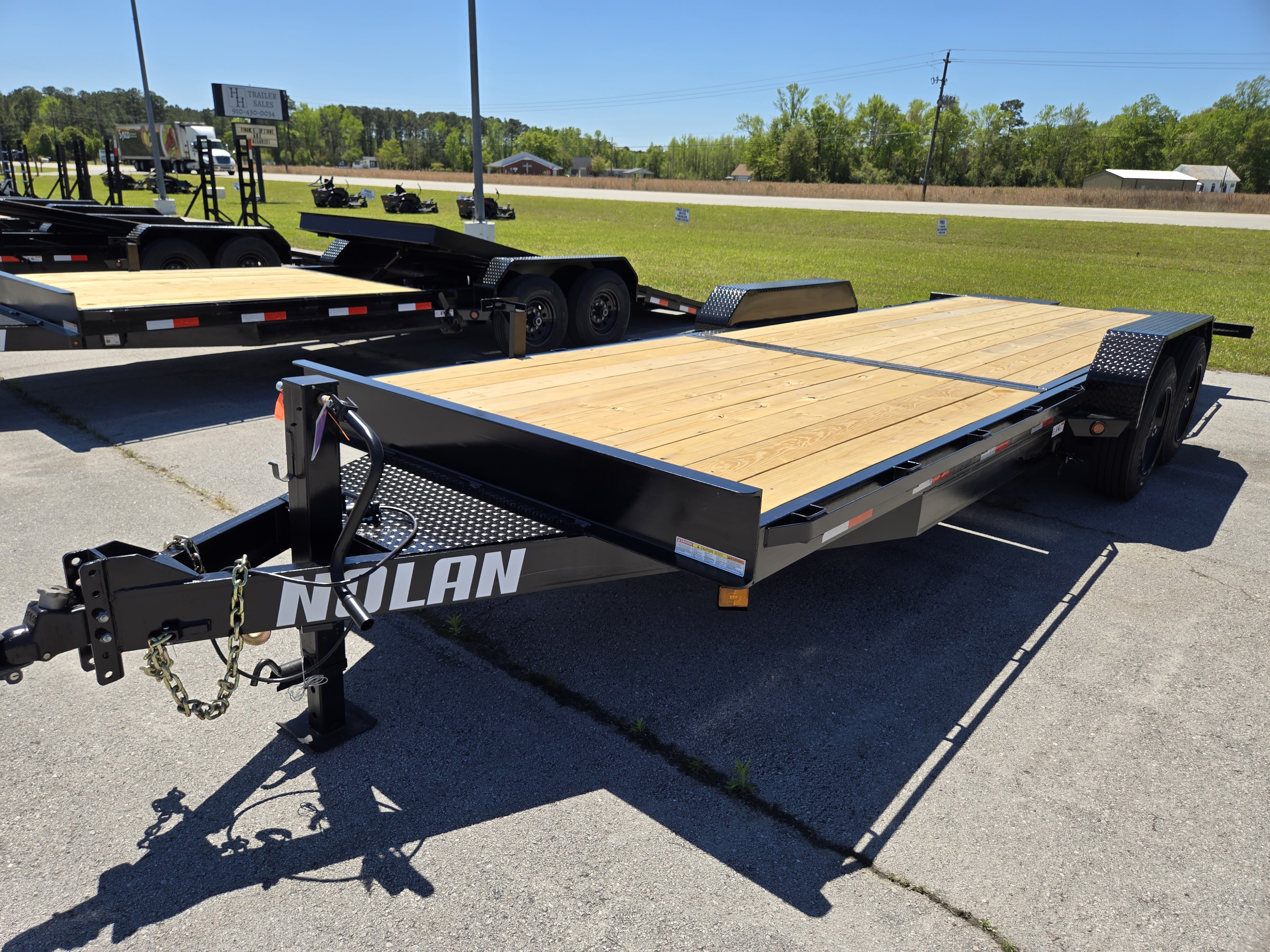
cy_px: 476
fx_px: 844
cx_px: 635
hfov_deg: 73.9
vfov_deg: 58.9
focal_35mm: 23
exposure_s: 1/1654
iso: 25
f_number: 1.8
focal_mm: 5.4
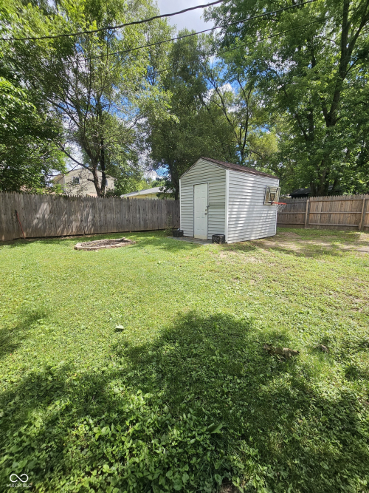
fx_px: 185
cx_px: 184
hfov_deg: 89.9
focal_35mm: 13
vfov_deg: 106.2
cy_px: 246
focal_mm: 2.2
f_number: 2.2
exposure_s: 1/895
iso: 50
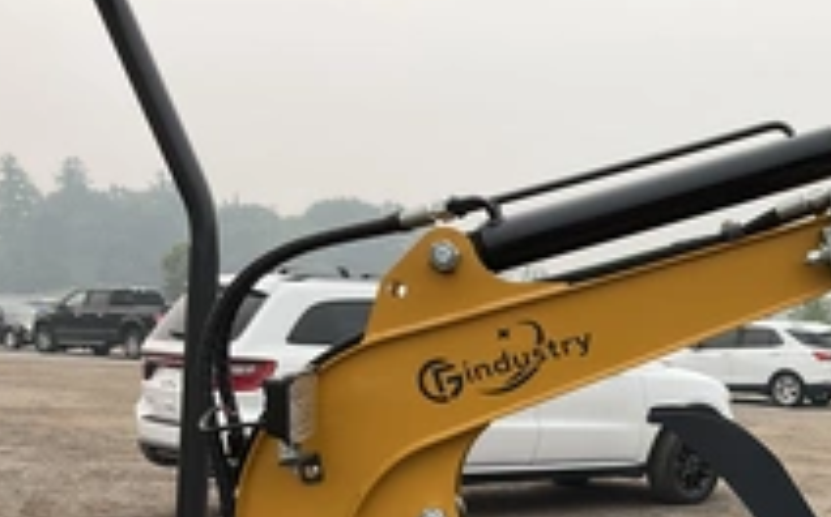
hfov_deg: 33.6
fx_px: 1312
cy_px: 494
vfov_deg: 21.7
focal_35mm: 58
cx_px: 721
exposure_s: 1/286
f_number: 1.8
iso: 25
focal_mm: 3
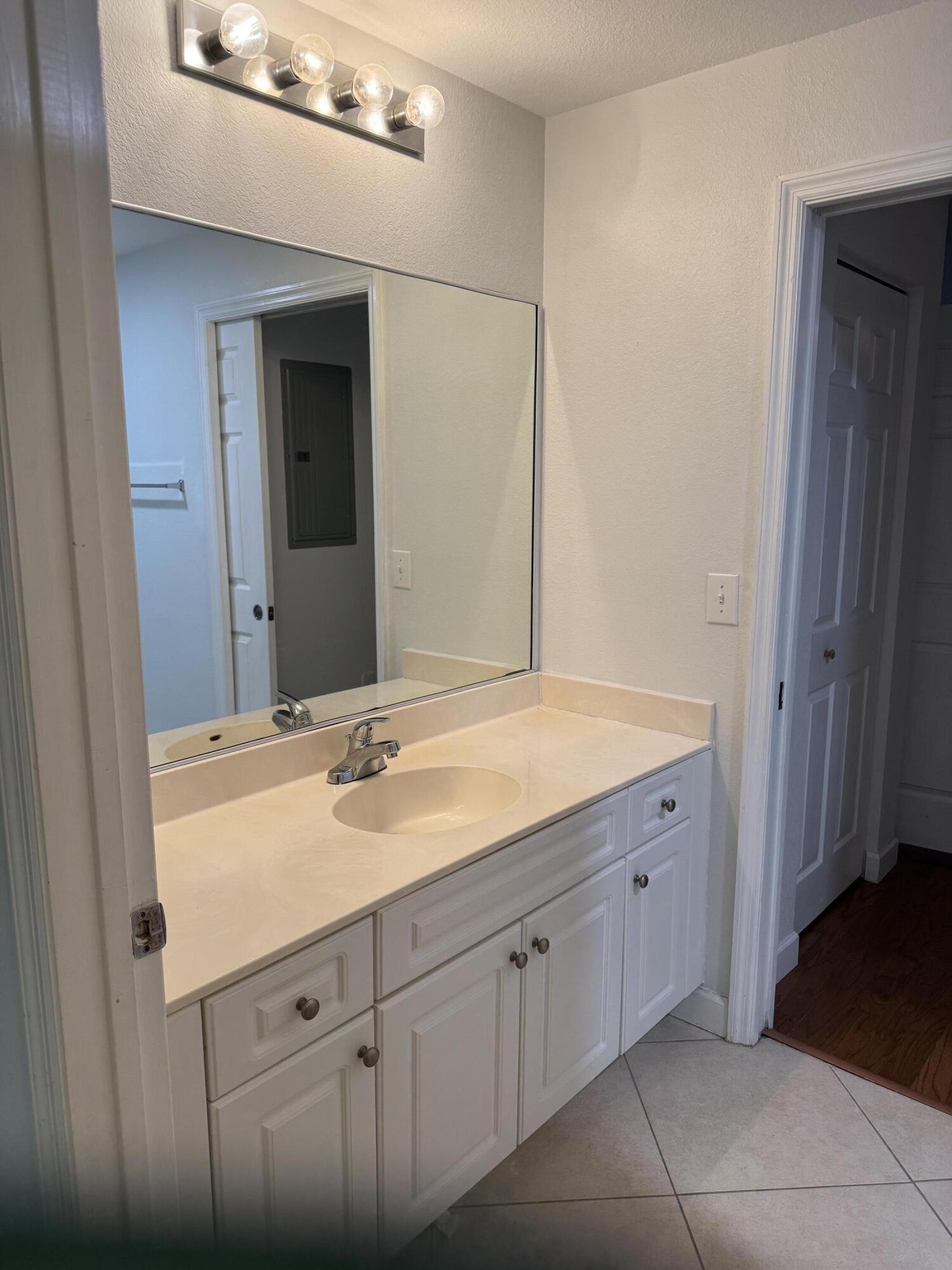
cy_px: 635
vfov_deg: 71.6
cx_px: 476
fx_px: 880
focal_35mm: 24
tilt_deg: -9.9
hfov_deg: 56.8
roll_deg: +0.0
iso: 100
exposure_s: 1/120
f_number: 1.78
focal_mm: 6.76
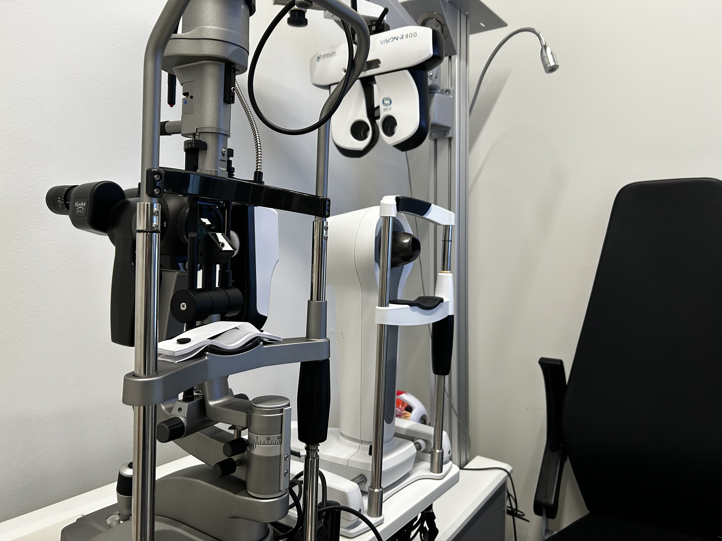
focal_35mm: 26
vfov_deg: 53.1
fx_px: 542
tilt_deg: -3.1
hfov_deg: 67.3
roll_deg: +0.3
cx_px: 361
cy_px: 270
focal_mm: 5.7
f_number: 1.5
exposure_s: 1/100
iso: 125
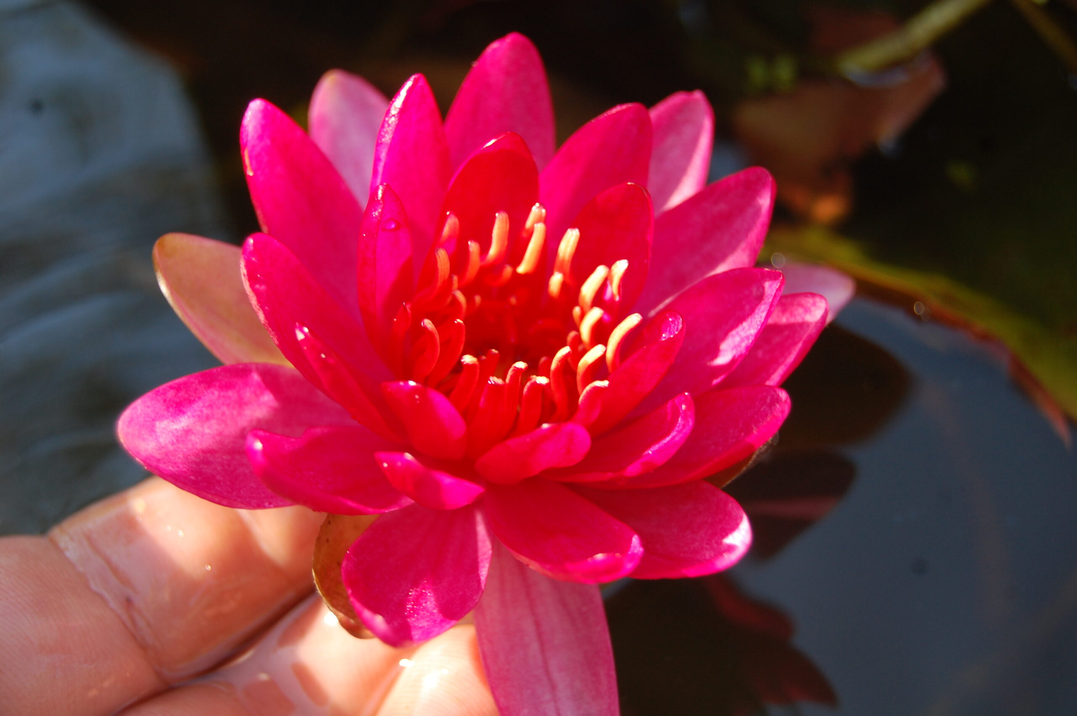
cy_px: 358
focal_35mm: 72
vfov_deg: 18.9
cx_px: 538
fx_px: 2152
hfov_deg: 28.1
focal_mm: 48
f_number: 5.6
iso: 280
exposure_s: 1/125
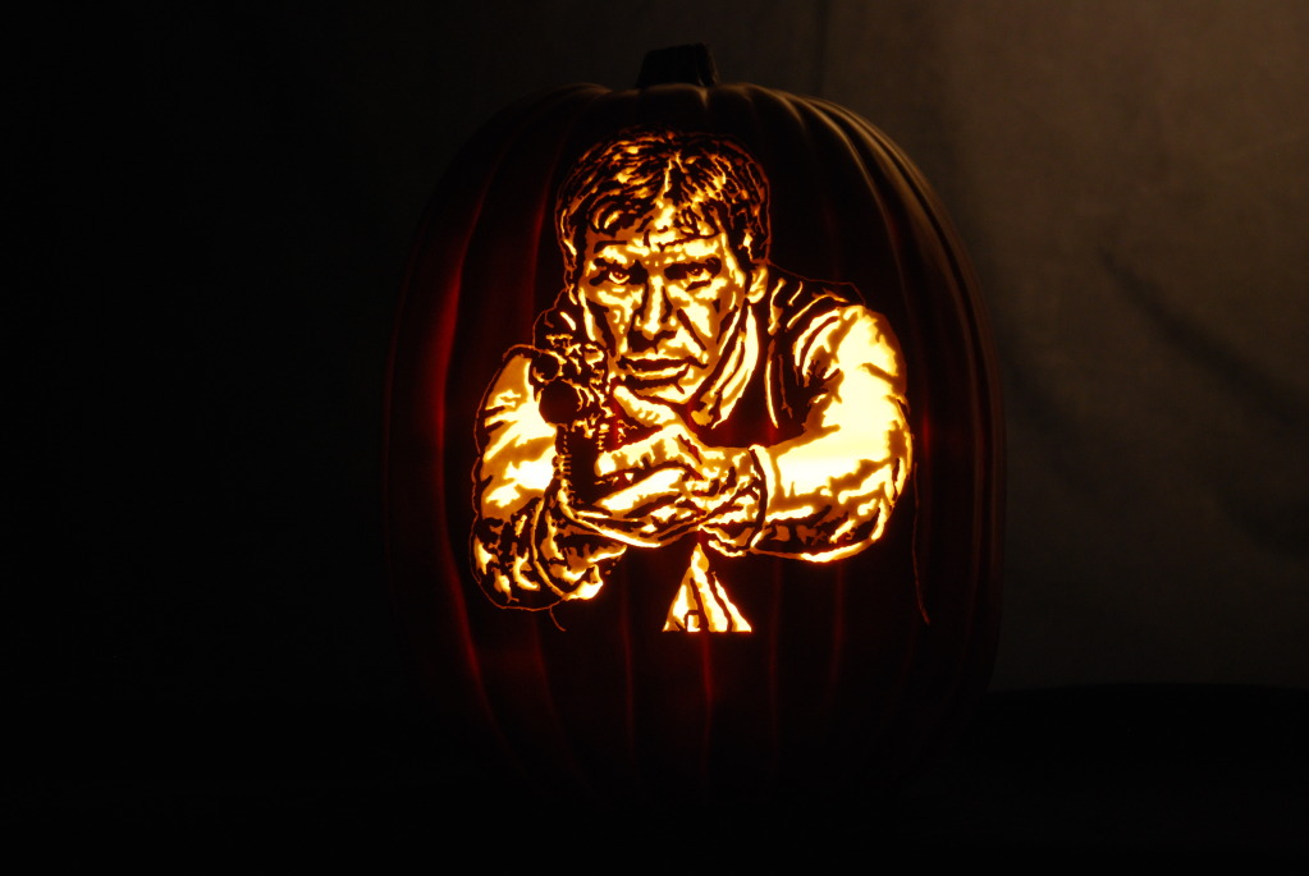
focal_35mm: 87
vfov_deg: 15.8
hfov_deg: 23.3
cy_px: 438
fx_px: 3167
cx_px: 654
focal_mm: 58
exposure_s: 1/25
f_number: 4.5
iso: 400
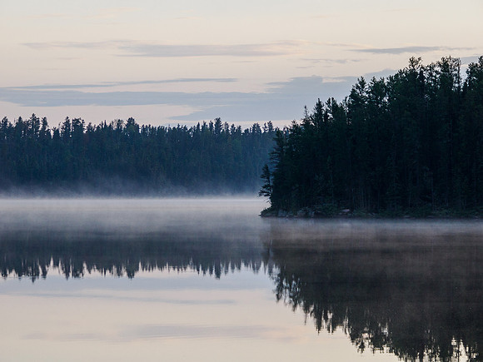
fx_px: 2791
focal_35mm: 200
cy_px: 181
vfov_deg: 7.4
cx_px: 242
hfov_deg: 9.9
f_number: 8
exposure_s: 1/200
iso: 800
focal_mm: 100
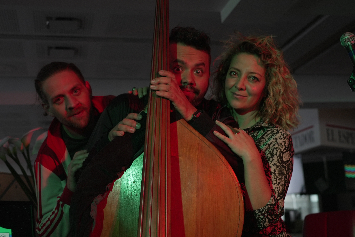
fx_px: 474
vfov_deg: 28.1
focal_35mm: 48
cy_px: 118
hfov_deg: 41.1
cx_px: 178
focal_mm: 48
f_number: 4.5
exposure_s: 1/60
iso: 800
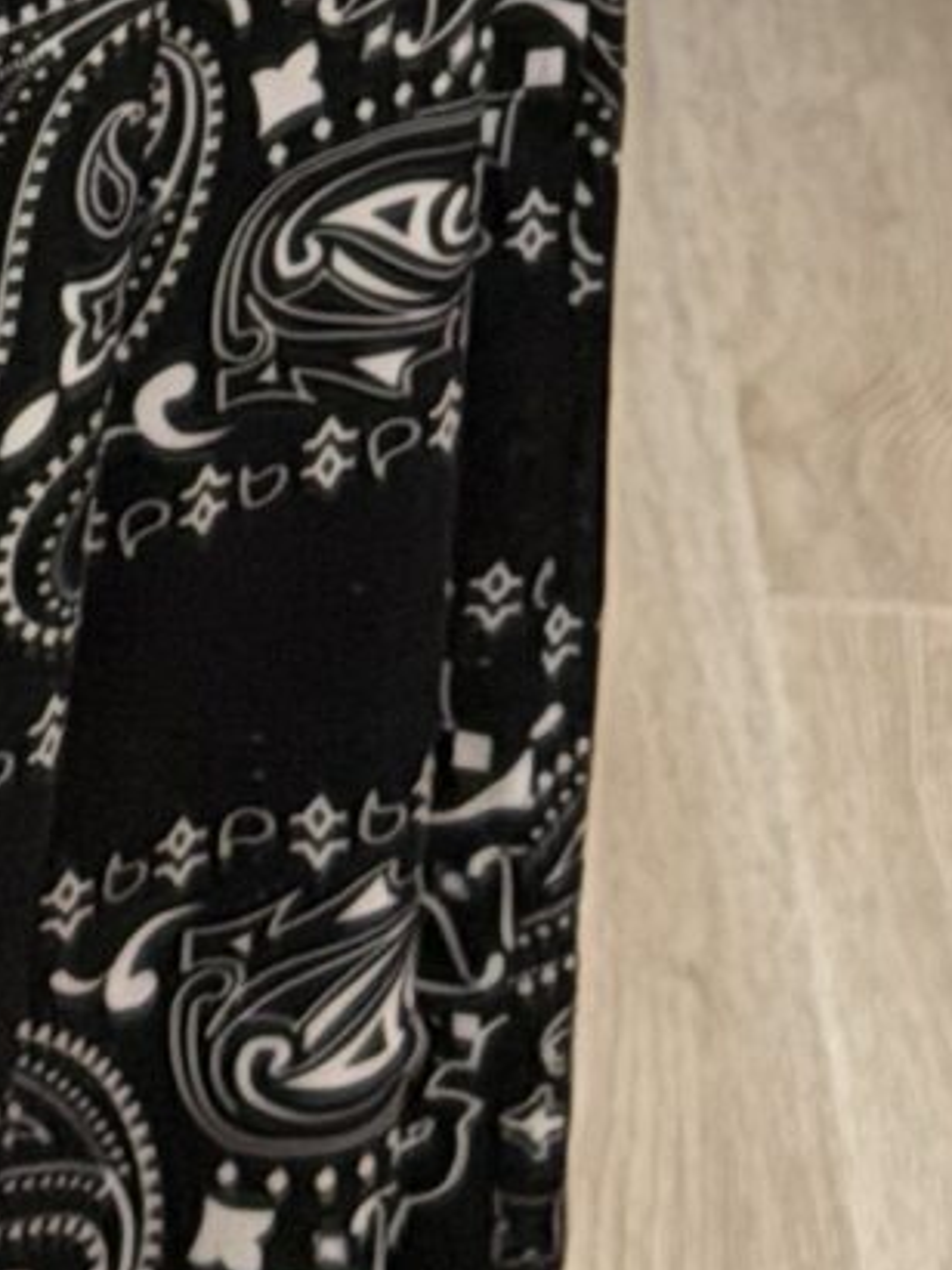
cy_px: -2058
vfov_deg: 6.3
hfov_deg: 4.9
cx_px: -1014
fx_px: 10970
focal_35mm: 299
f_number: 1.78
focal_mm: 6.76
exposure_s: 1/50
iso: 50
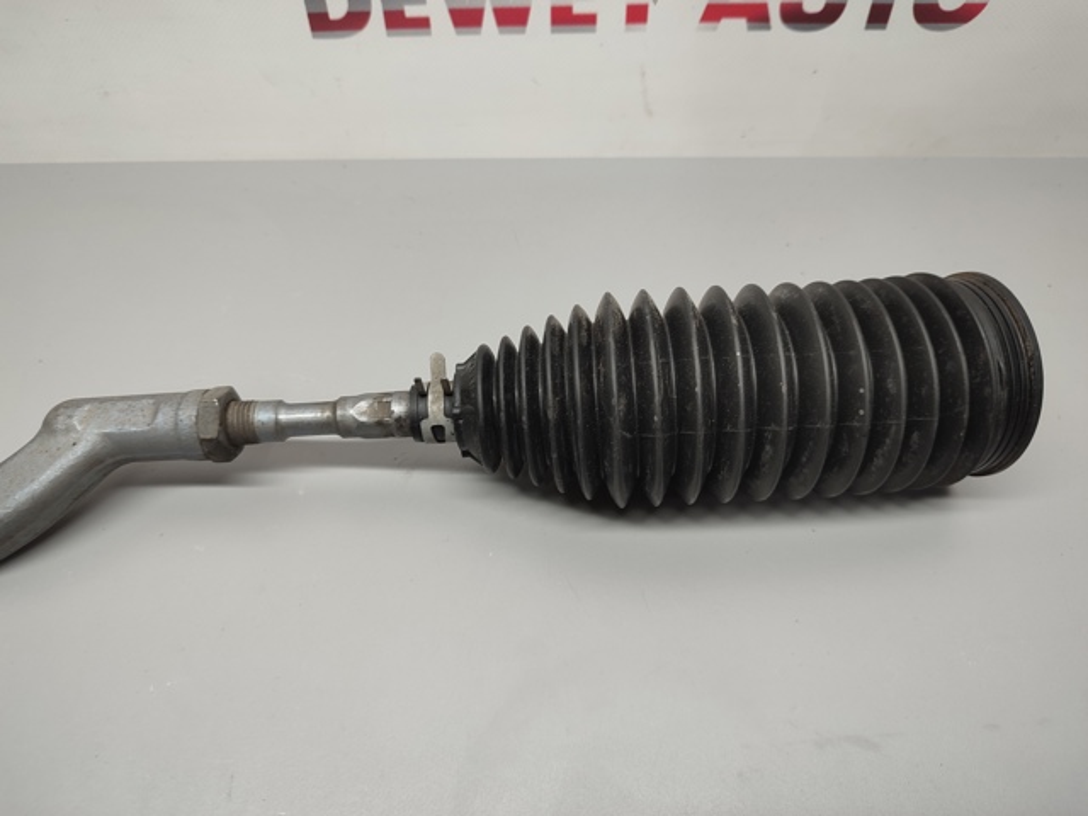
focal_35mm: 24
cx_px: 544
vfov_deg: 56.8
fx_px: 754
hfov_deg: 71.6
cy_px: 408
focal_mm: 5.89
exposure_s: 1/33
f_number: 1.89
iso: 330
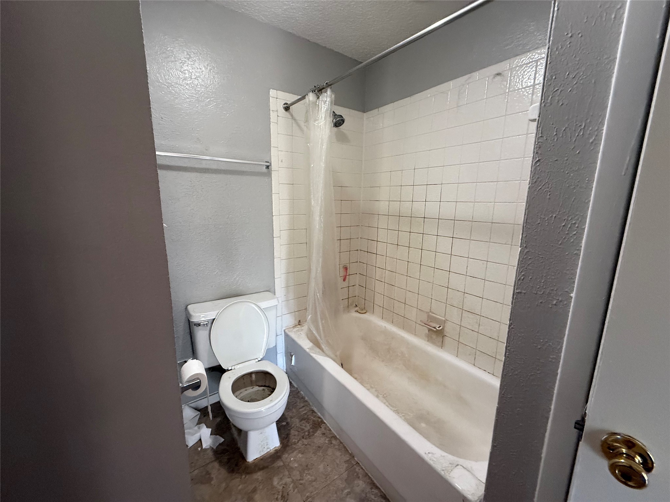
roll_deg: -1.2
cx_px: 335
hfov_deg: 102.1
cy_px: 251
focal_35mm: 14
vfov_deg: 85.7
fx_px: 271
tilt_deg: -10.7
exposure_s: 1/60
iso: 640
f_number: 2.2
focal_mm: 2.22
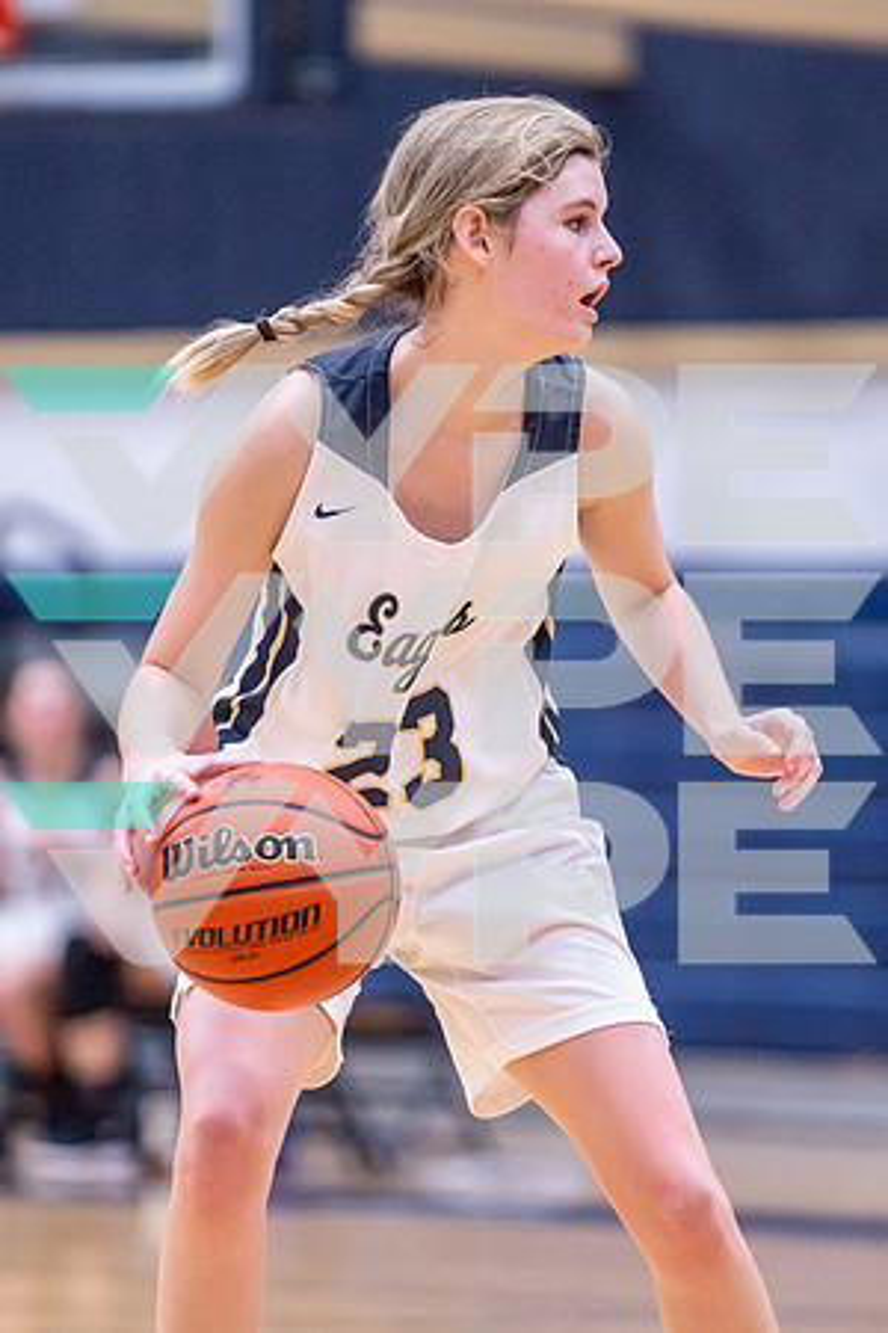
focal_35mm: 302
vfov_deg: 6.8
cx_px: 520
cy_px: 667
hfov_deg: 4.6
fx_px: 11173
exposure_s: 1/1250
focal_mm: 200
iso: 2000
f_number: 2.8
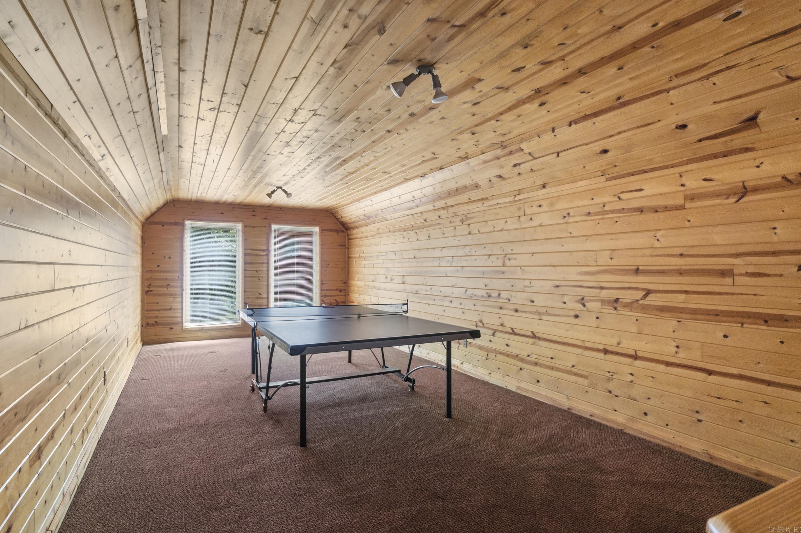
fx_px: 400
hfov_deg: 90.0
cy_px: 266
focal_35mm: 18
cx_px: 400
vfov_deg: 67.4
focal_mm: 12
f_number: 8
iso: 400
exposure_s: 1/6
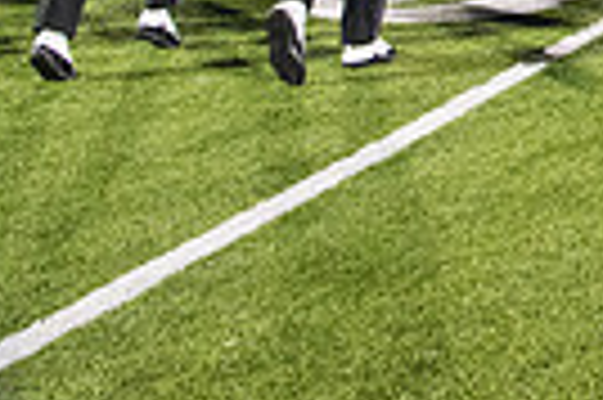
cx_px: 1058
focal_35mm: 104
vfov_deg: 11.9
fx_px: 1740
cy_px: -357
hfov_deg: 16.7
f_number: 5.6
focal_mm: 24
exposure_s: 1/200
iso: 5000
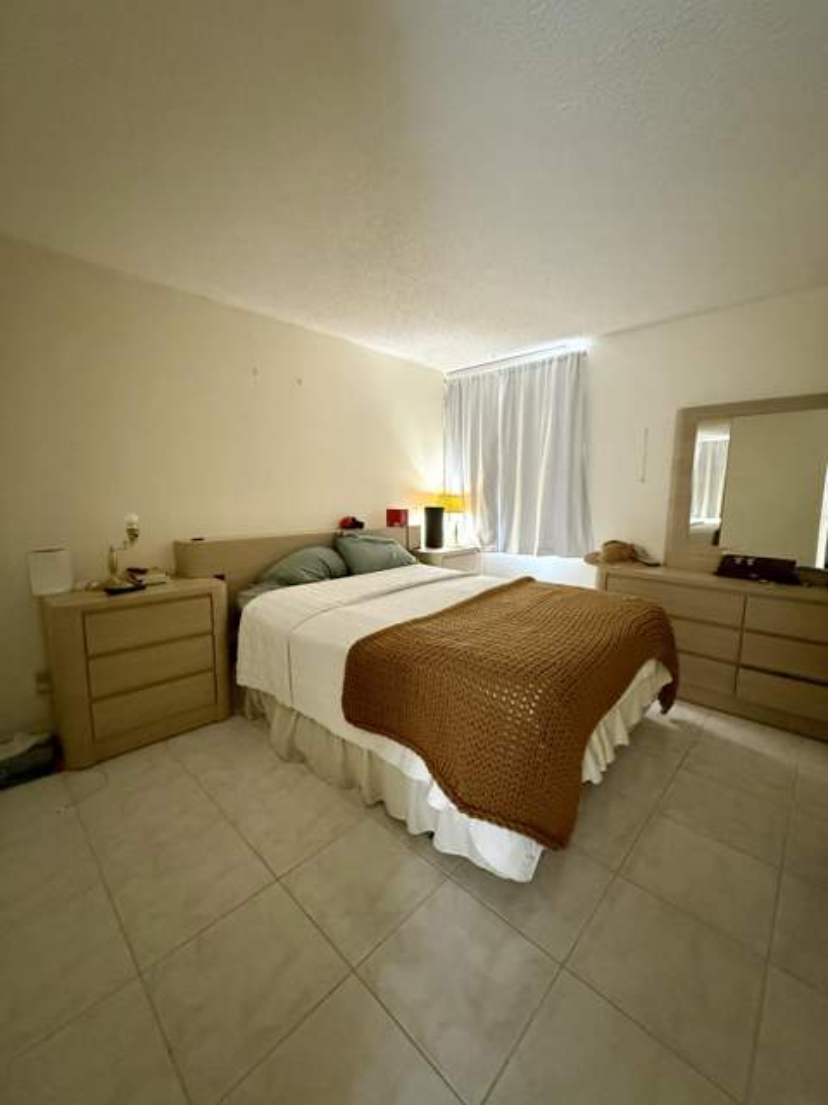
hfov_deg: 85.7
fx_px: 446
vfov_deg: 102.1
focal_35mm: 14
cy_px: 552
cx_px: 414
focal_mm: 2.22
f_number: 2.2
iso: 640
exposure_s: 1/60
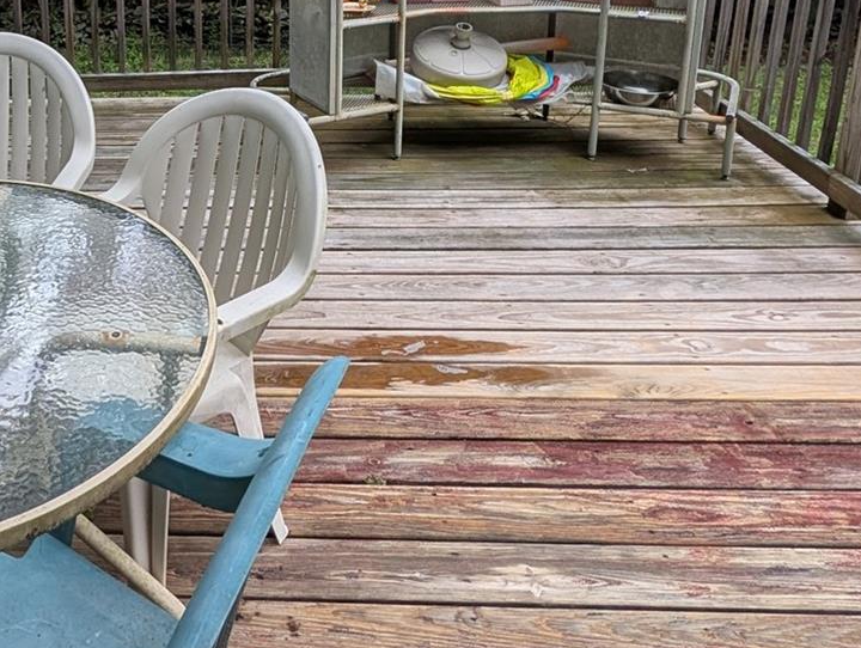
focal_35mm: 34
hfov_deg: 48.9
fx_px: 847
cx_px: 109
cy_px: 26
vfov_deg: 38.1
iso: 47
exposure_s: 1/760
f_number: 1.7
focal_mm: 2.02
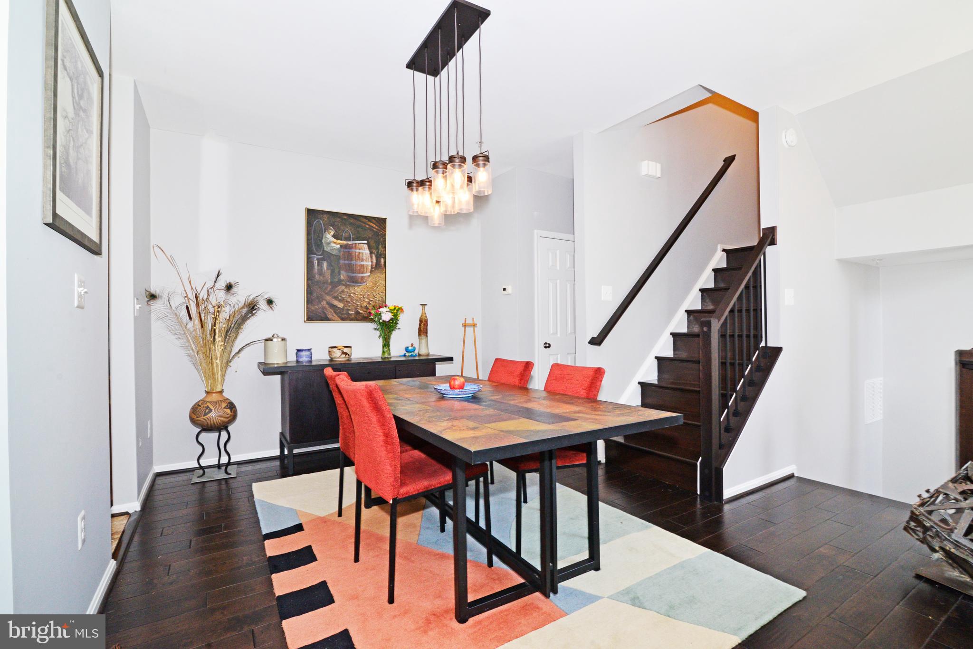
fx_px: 433
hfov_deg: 96.7
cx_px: 486
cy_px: 324
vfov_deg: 73.8
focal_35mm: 16
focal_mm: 16
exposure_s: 1/80
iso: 1600
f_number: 10
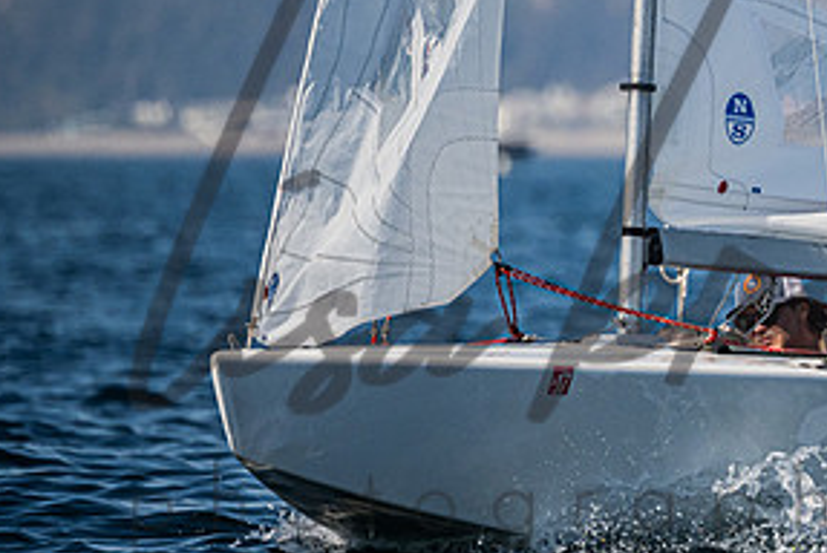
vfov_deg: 1.3
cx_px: 1061
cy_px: 107
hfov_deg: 1.9
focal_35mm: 1090
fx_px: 25065
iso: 400
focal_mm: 400
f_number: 5.6
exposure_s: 1/8000
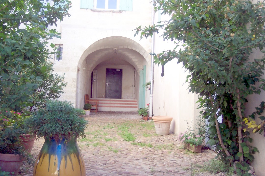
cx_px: 132
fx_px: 280
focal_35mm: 38
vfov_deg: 35.1
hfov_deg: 50.7
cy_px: 88
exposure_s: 1/180
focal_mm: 8
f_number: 2.8
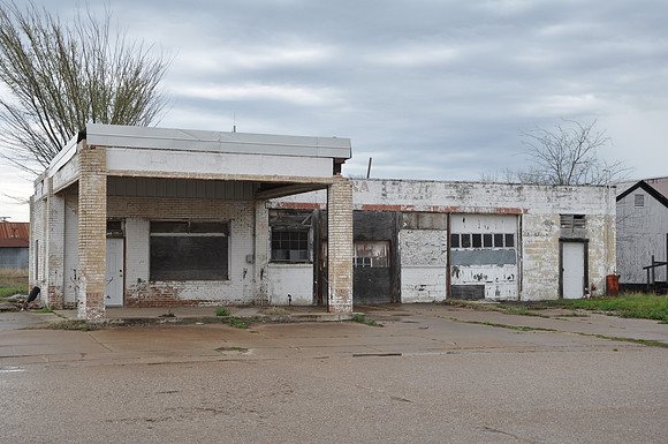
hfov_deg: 37.9
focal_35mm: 52
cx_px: 334
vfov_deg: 25.7
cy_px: 222
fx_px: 973
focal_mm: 35
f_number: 8
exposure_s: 1/60
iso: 200
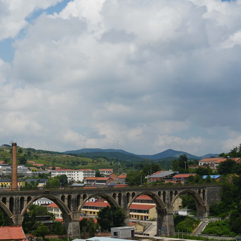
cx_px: 18
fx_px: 520
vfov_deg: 26.1
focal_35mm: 66
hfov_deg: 25.2
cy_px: 115
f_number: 5
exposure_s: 1/1600
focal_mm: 28
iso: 100
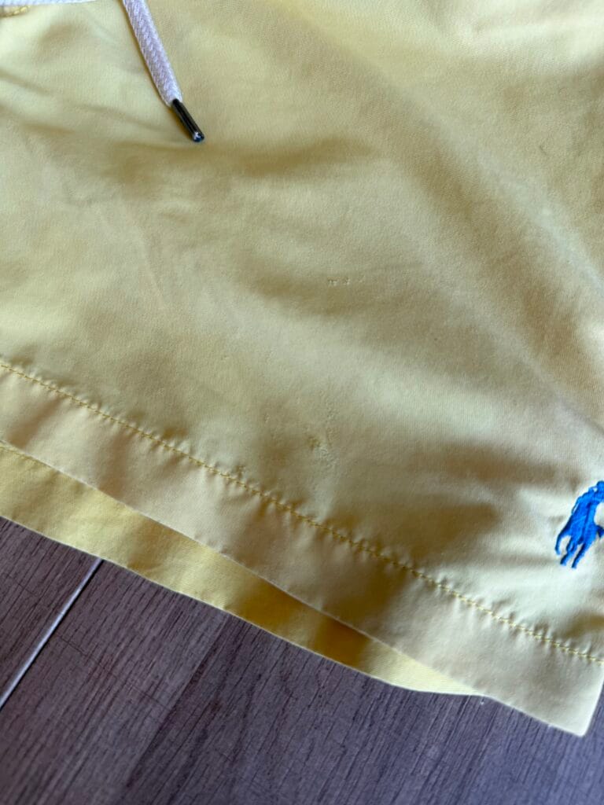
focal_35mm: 24
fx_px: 558
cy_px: 402
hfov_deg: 56.8
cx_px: 302
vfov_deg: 71.6
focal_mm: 6.76
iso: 64
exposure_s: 1/185
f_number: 1.78
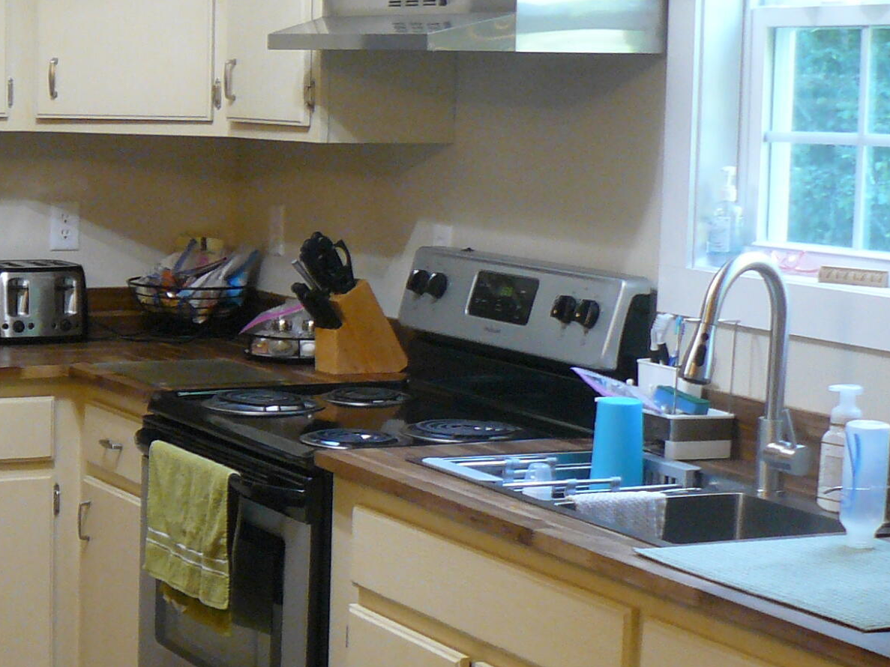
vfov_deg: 16.2
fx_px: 2339
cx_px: -131
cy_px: 429
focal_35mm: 91
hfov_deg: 20.4
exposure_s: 1/10
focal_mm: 6
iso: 200
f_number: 2.8
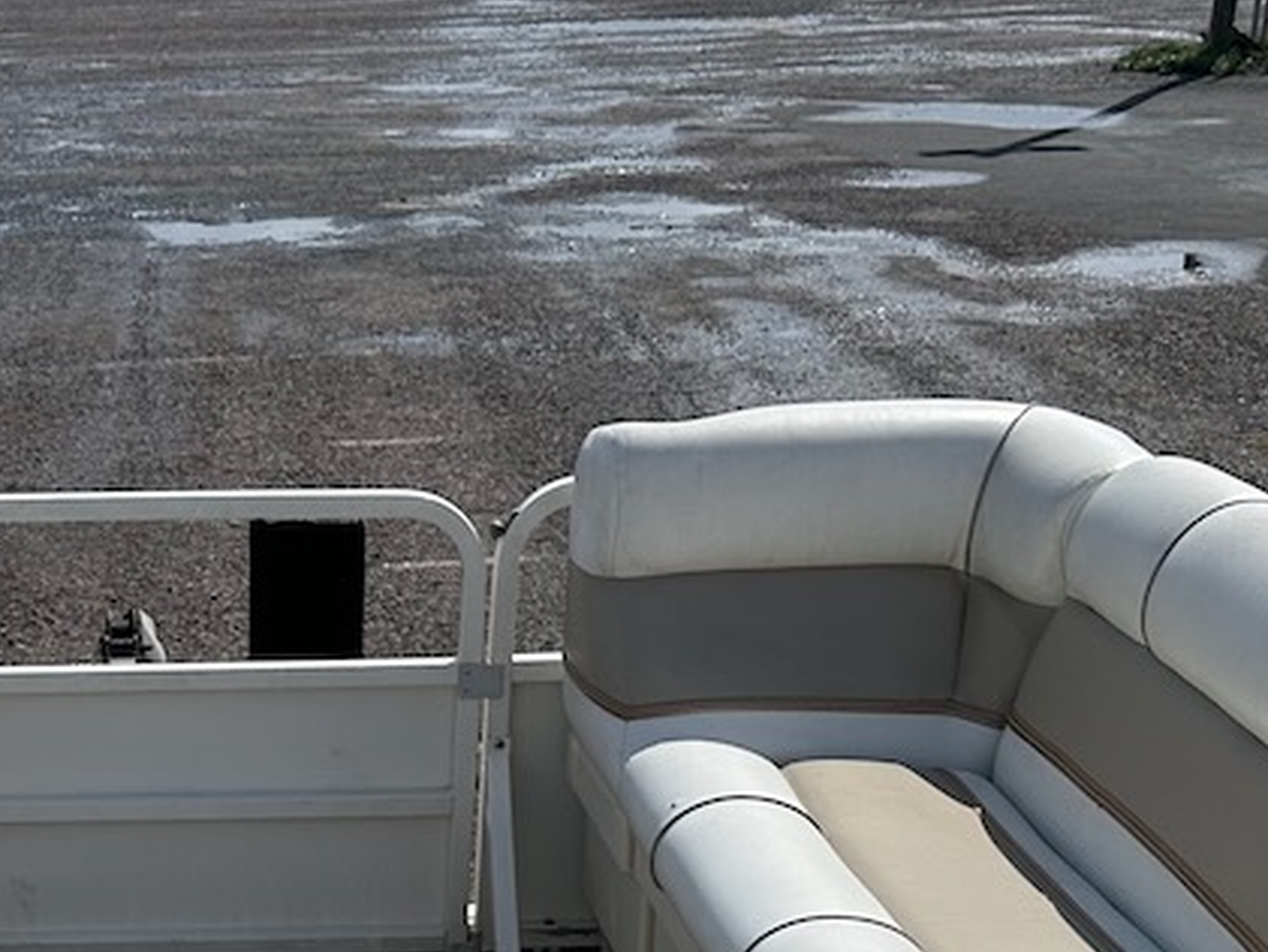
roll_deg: +2.2
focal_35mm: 73
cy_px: 1178
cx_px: 172
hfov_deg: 26.0
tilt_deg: -26.4
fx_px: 2675
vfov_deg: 18.9
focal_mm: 6.86
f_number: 1.78
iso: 80
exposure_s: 1/10753
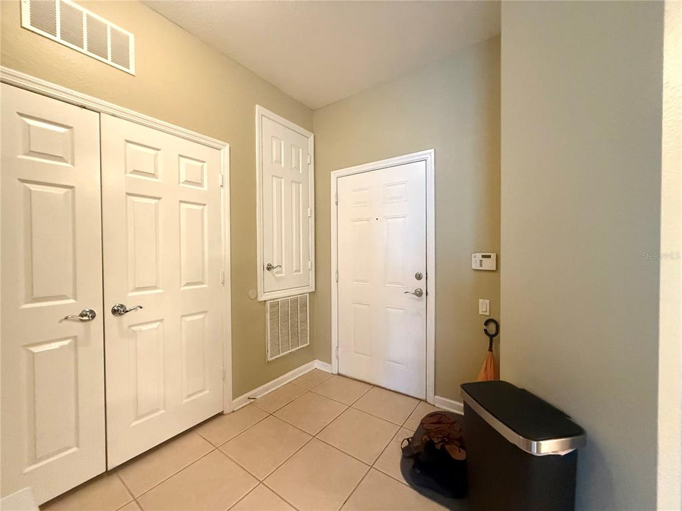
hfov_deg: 102.1
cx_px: 341
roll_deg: -0.2
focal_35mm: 14
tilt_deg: -0.6
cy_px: 256
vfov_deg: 85.7
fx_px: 276
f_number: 2.2
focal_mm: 2.22
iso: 640
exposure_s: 1/60
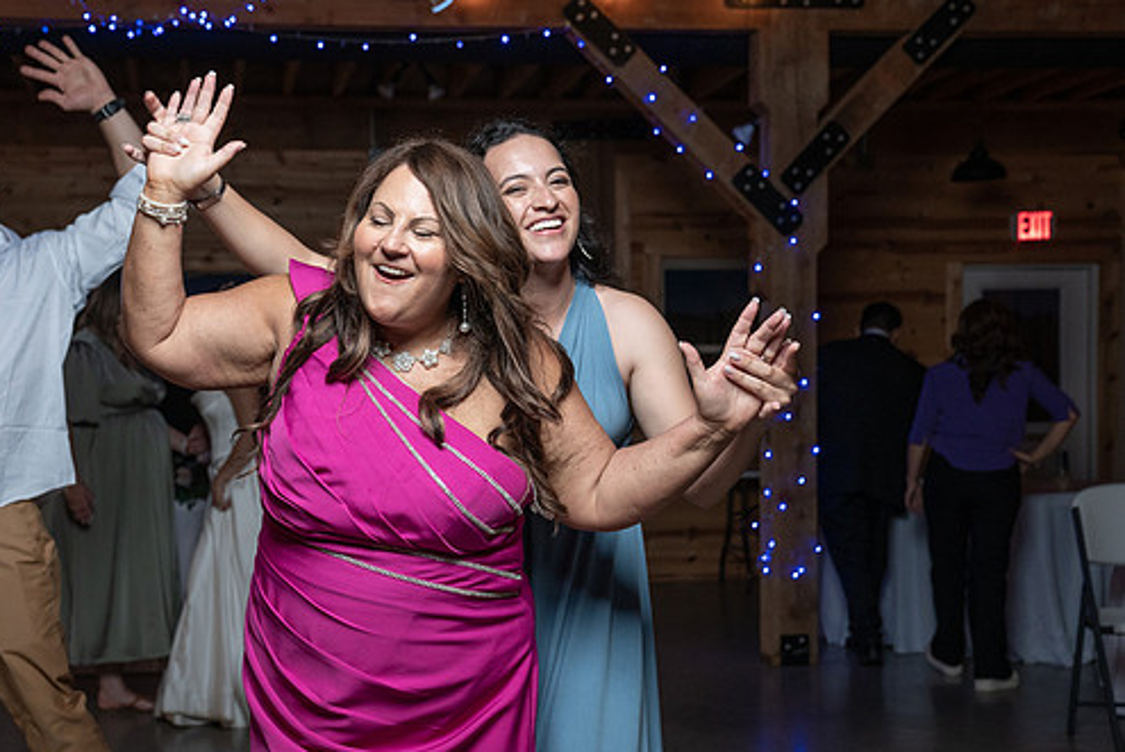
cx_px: 388
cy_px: 431
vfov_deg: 24.6
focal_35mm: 55
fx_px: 1720
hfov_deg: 35.9
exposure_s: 1/200
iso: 2000
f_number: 4
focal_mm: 40
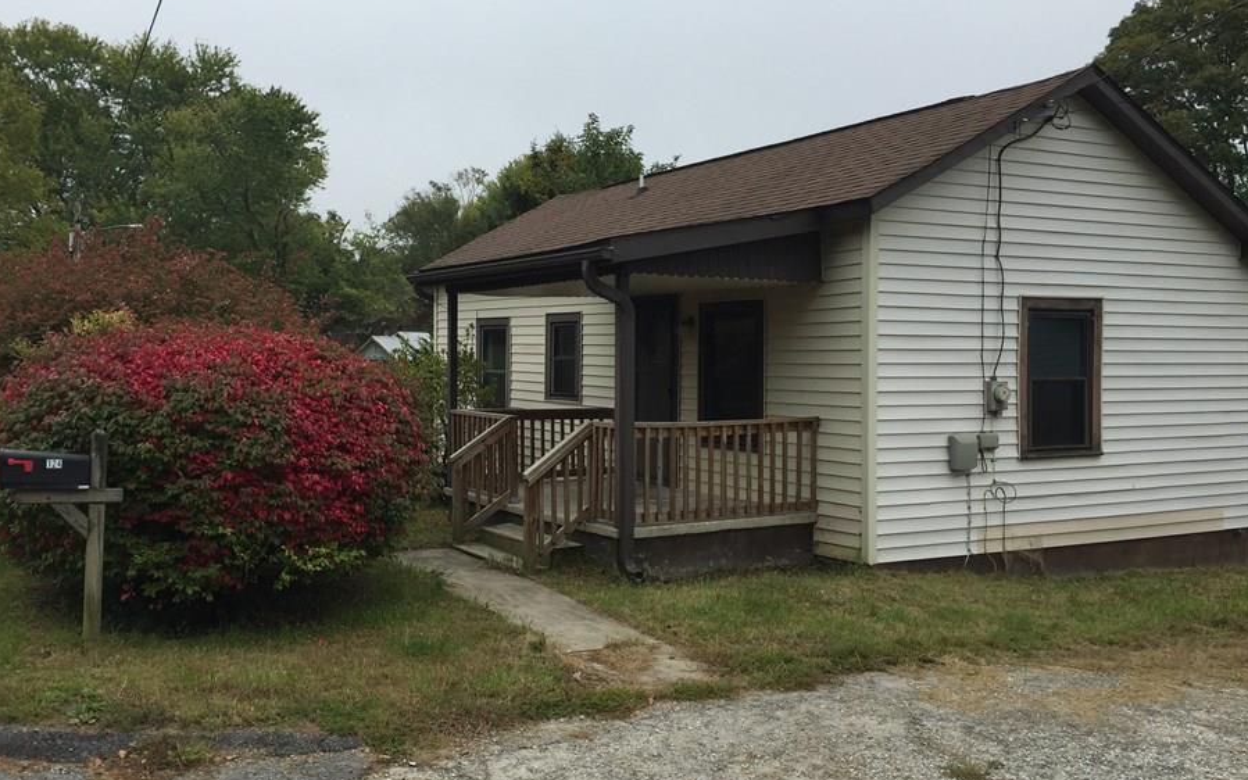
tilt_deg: -0.9
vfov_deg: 36.3
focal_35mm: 35
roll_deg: +0.1
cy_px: 400
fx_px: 1190
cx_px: 541
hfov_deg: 55.1
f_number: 2.2
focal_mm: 4.15
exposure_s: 1/942
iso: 32
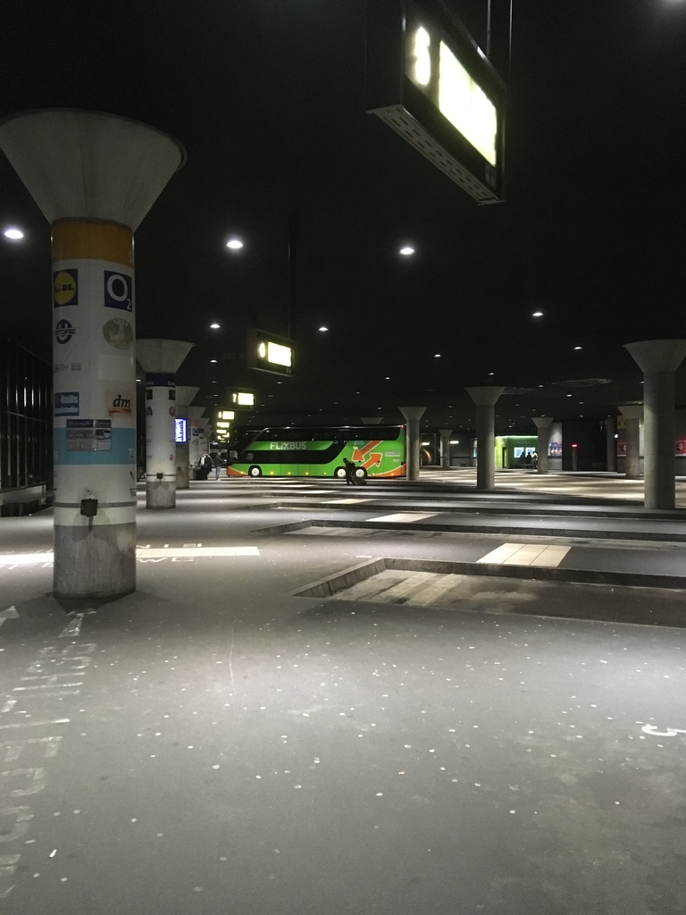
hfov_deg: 48.2
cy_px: 458
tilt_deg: -0.1
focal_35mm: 29
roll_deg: +1.3
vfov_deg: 61.7
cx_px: 343
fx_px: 766
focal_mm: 4.15
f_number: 2.2
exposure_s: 1/17
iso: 320
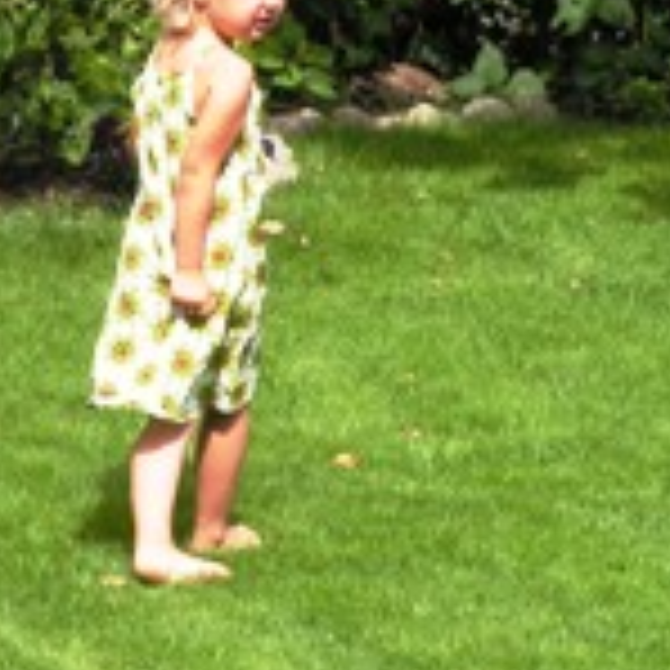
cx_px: 304
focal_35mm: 401
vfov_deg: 4.4
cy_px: 153
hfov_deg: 4.4
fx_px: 8781
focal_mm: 32.9
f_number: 5
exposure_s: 1/400
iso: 50
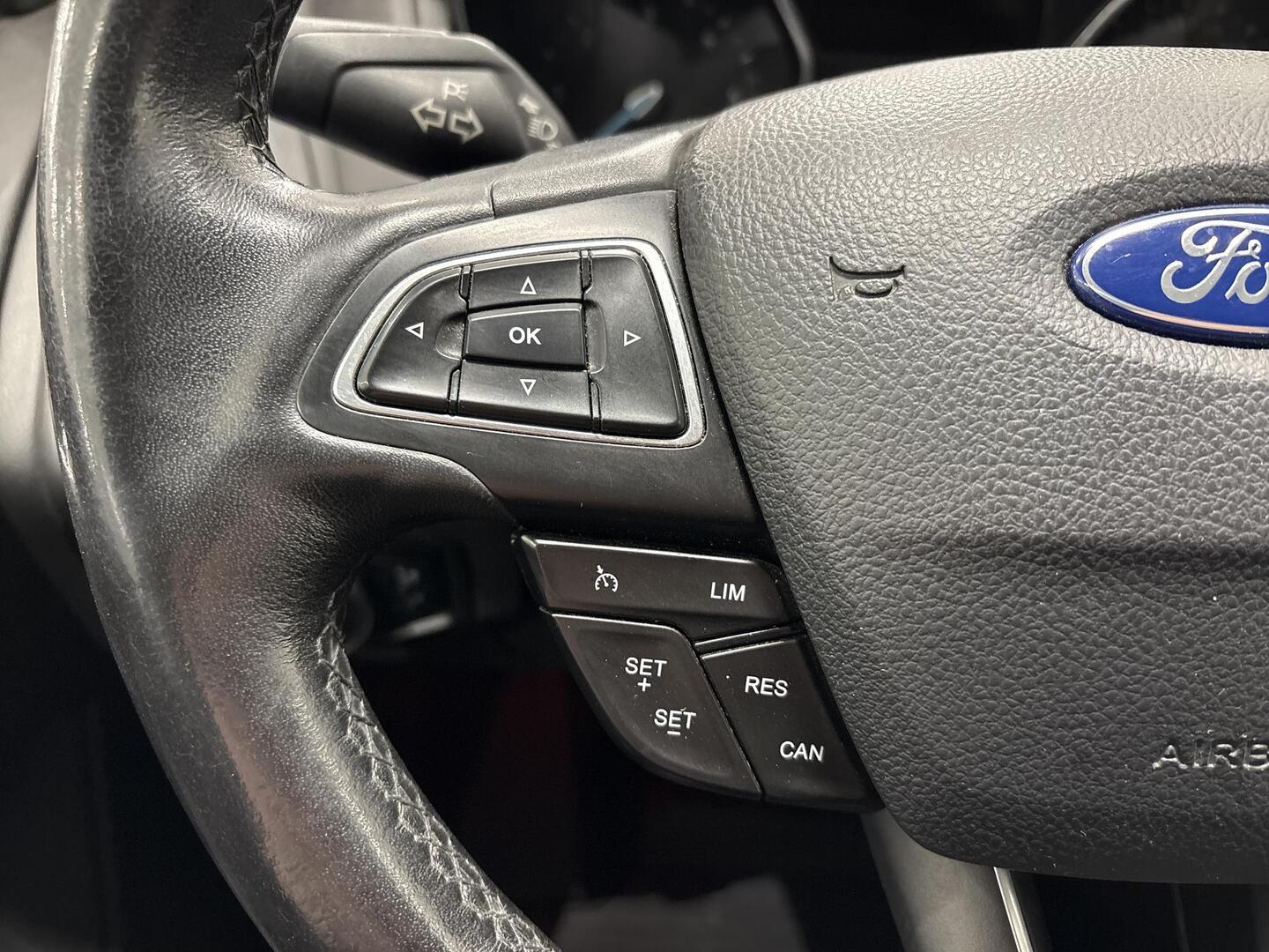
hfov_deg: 67.3
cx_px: 634
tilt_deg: -31.5
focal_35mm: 26
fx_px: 953
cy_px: 476
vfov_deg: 53.1
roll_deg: -0.6
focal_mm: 5.96
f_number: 1.6
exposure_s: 1/41
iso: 500
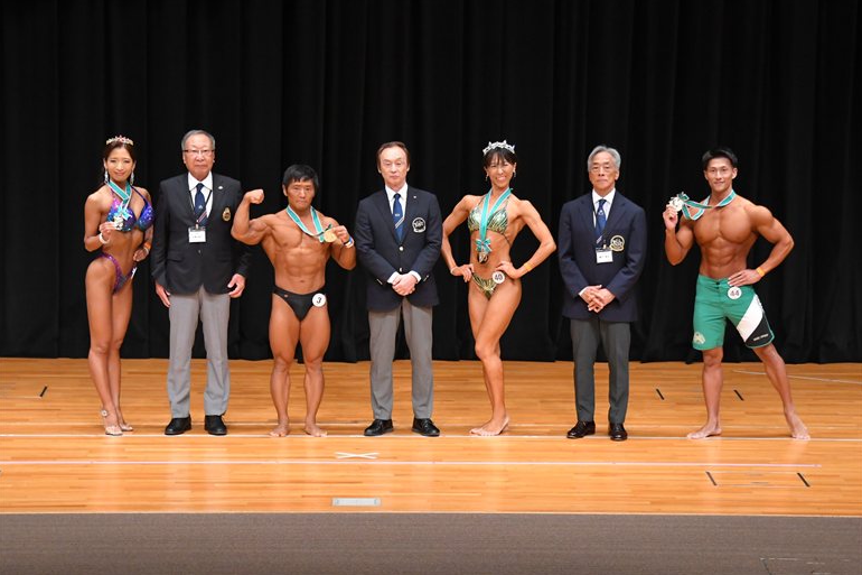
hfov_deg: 12.2
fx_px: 4045
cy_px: 287
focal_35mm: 169
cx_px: 432
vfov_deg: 8.1
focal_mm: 112
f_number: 5.6
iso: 4000
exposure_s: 1/400
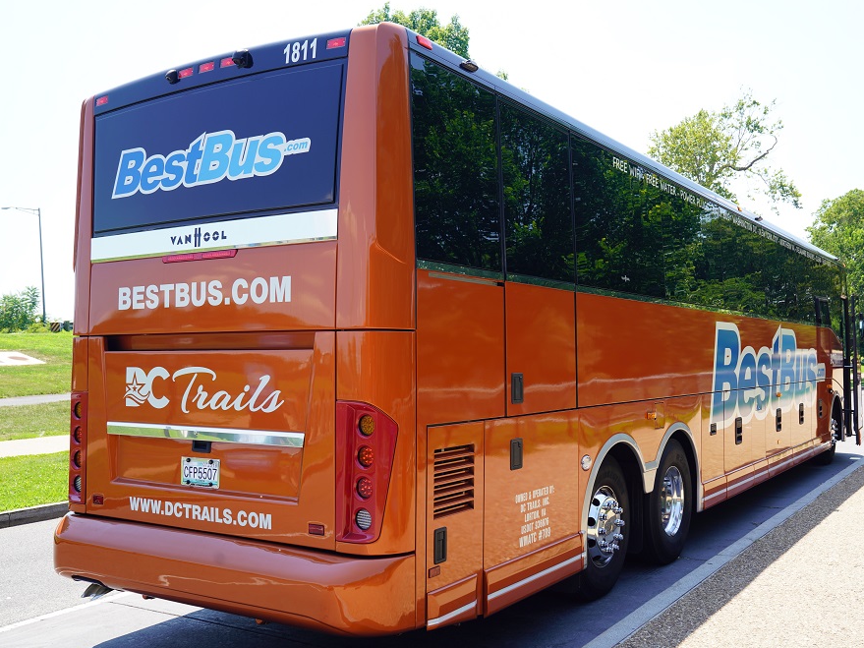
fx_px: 873
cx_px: 474
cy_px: 323
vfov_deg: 40.7
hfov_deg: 52.5
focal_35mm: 35
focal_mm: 32
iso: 100
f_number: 6.3
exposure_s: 1/100
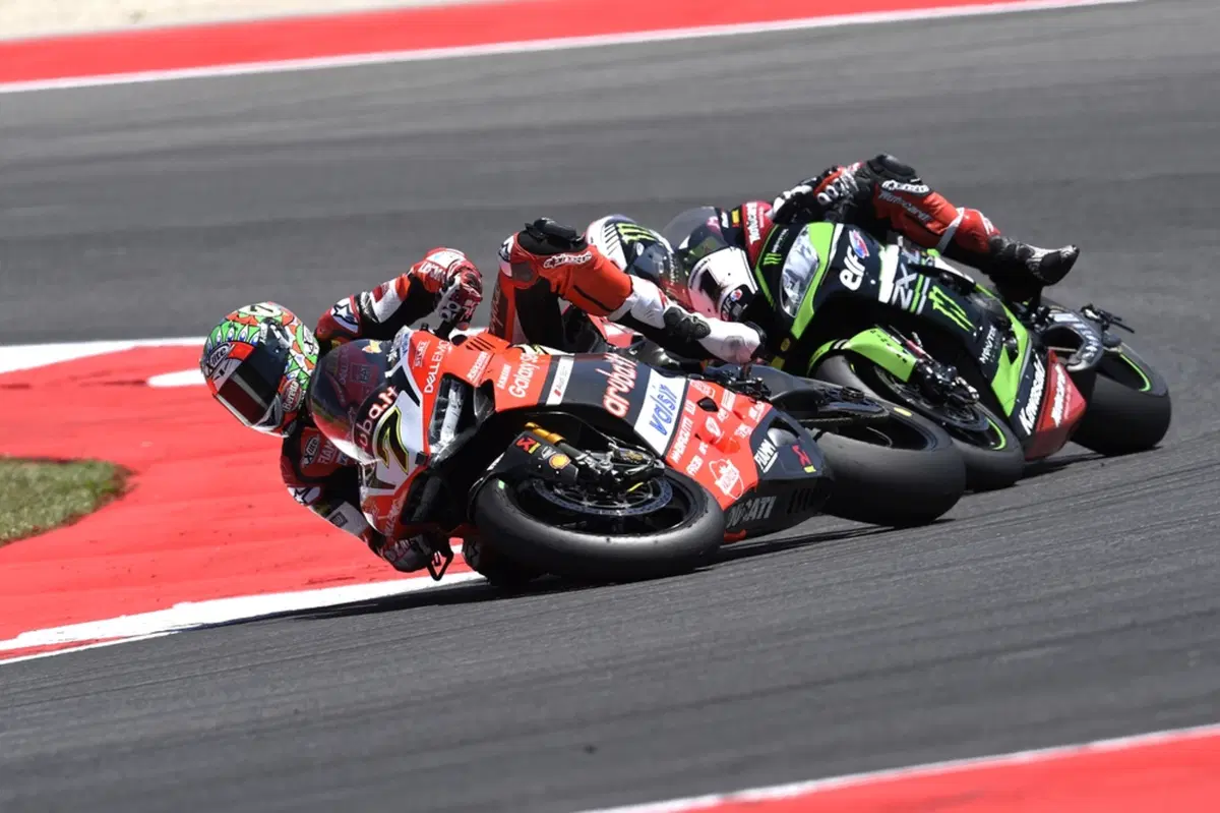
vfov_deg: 2.7
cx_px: 610
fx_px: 16937
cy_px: 406
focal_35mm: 500
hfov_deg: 4.1
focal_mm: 500
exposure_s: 1/1000
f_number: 9
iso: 320
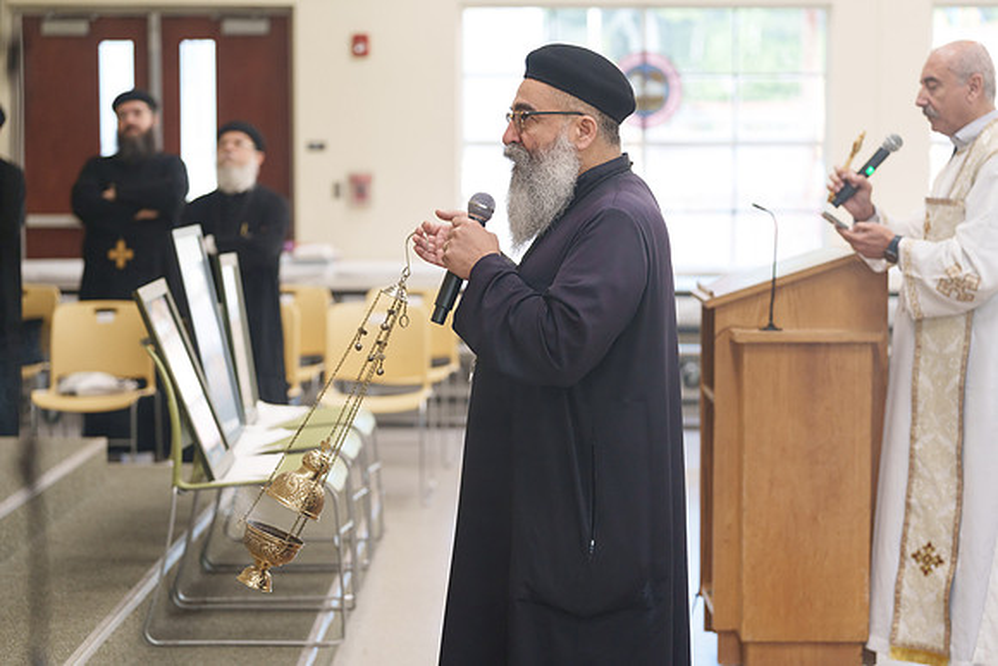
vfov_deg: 17.3
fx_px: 2190
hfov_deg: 25.7
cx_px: 499
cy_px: 333
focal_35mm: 79
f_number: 2.8
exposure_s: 1/200
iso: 1600
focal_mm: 79
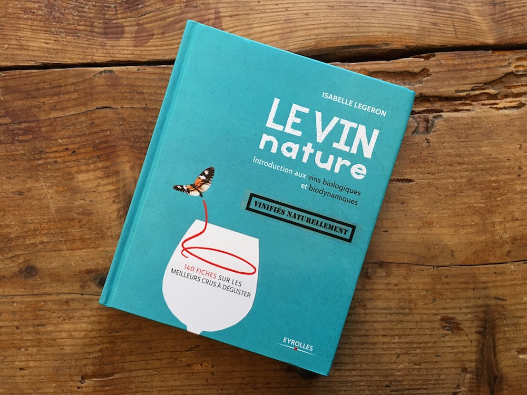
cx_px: 264
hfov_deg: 61.7
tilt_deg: -88.8
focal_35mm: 29
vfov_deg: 48.2
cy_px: 198
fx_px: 442
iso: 160
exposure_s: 1/33
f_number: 2.2
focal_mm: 4.15
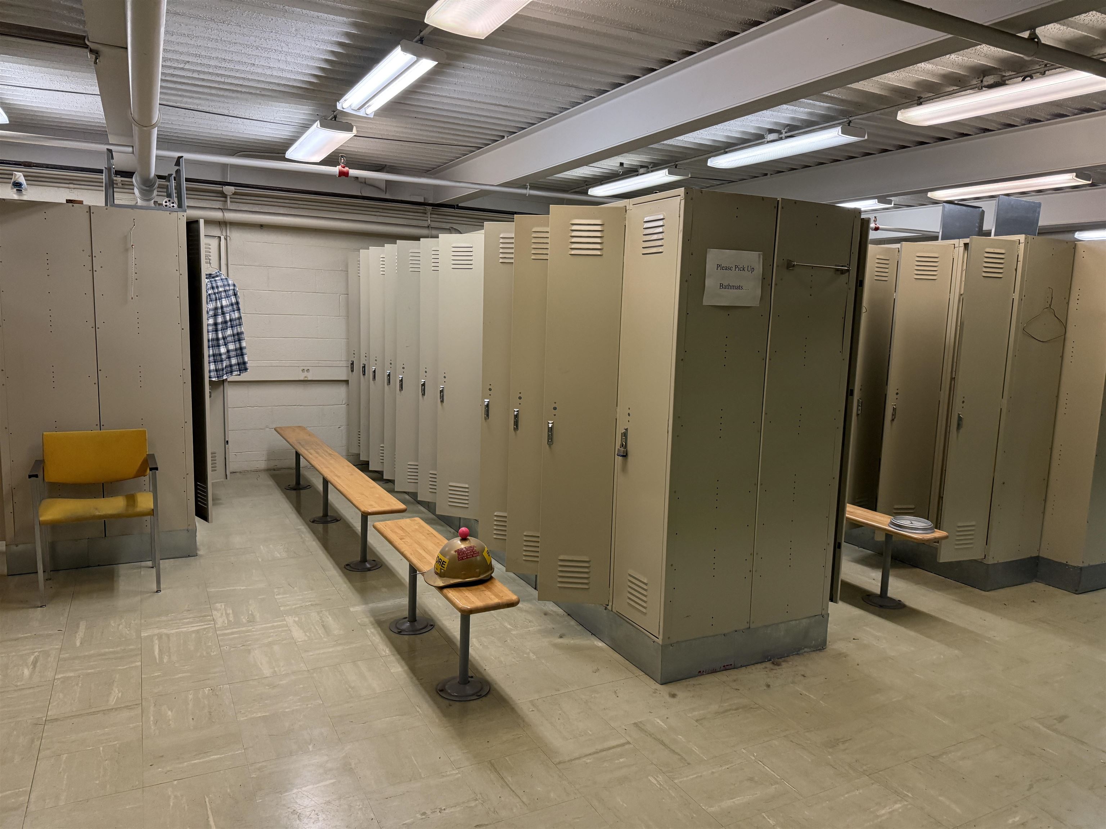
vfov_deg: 56.8
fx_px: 767
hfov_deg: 71.6
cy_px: 414
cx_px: 553
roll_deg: -2.2
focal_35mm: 24
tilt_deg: -6.4
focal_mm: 6.76
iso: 400
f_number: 1.78
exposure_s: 1/120
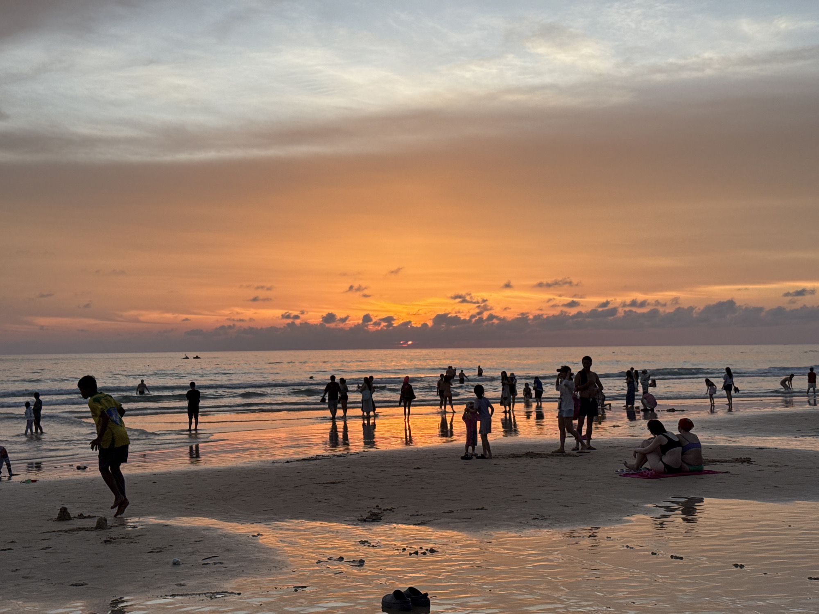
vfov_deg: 30.3
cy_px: 307
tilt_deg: +1.9
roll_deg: +1.2
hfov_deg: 39.7
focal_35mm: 48
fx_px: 1136
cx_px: 410
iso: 64
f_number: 1.78
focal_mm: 6.76
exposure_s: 1/876
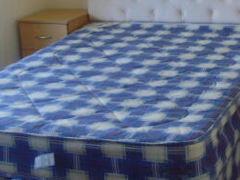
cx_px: 150
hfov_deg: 21.8
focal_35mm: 90
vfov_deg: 16.3
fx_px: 623
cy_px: 63
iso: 160
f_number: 3.5
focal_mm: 6.6
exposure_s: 1/45
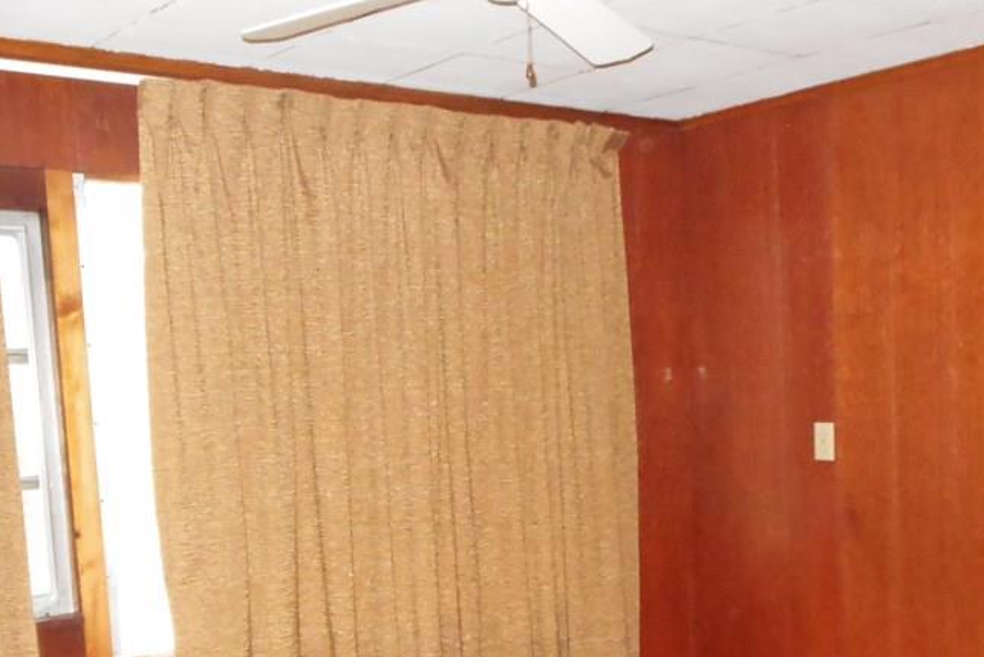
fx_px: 1312
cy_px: 539
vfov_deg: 27.4
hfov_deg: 41.1
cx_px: 537
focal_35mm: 48
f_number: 3.3
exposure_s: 1/25
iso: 1600
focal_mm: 5.2
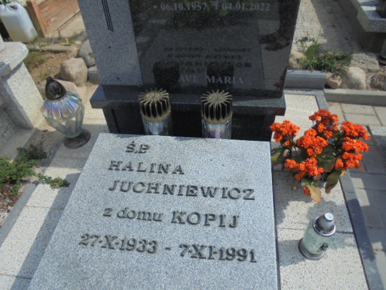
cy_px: 145
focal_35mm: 26
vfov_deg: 53.1
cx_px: 193
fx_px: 290
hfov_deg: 67.3
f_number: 11.5
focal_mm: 4.6
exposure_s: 1/125
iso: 100
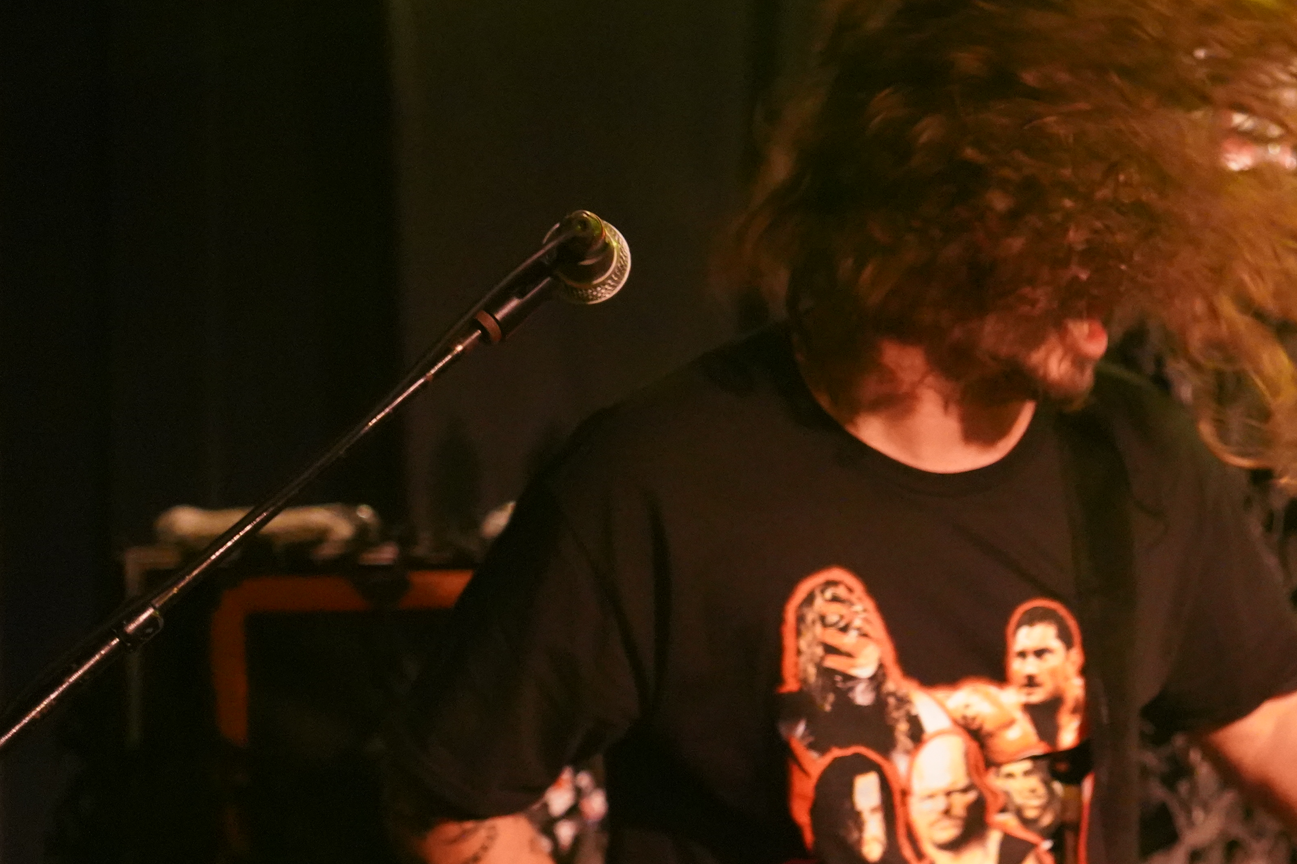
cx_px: 1167
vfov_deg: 11.2
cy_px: 652
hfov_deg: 16.6
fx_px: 4395
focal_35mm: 122
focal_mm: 65
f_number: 4
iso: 12800
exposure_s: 1/50
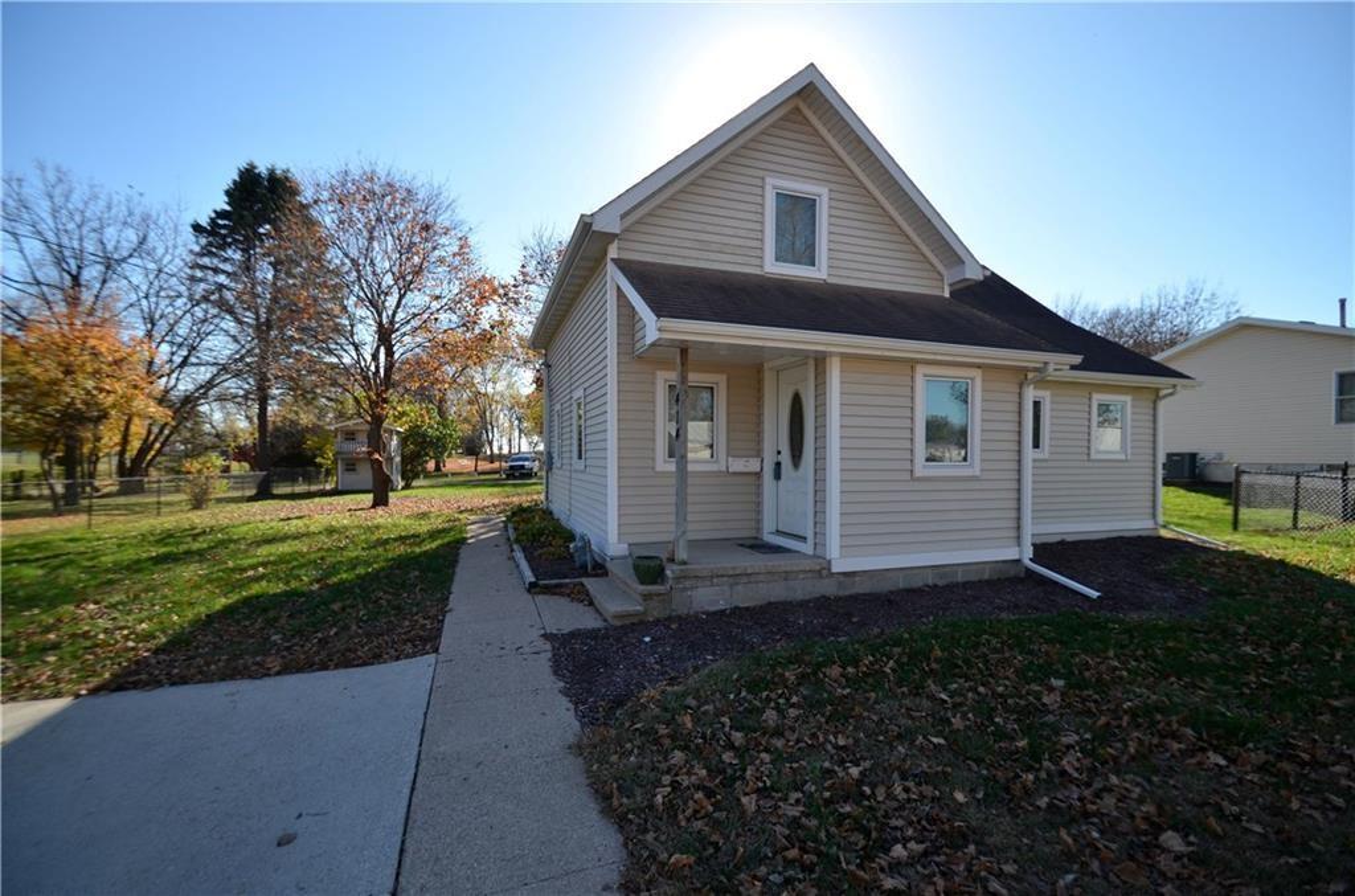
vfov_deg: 77.0
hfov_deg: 100.5
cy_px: 448
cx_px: 678
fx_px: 563
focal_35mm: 15
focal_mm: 10
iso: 250
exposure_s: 1/2000
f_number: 3.5
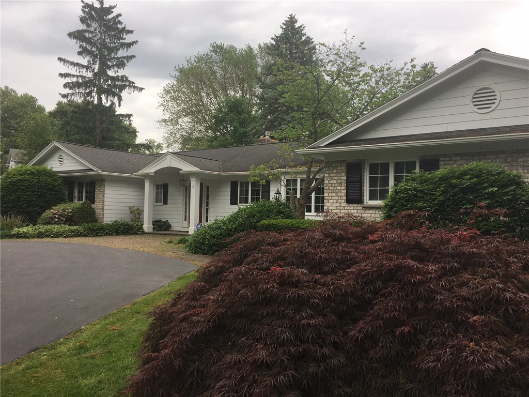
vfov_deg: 48.2
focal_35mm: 29
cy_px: 198
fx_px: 443
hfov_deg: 61.7
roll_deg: -1.7
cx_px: 264
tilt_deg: +2.0
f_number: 2.2
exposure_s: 1/300
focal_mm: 4.15
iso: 25
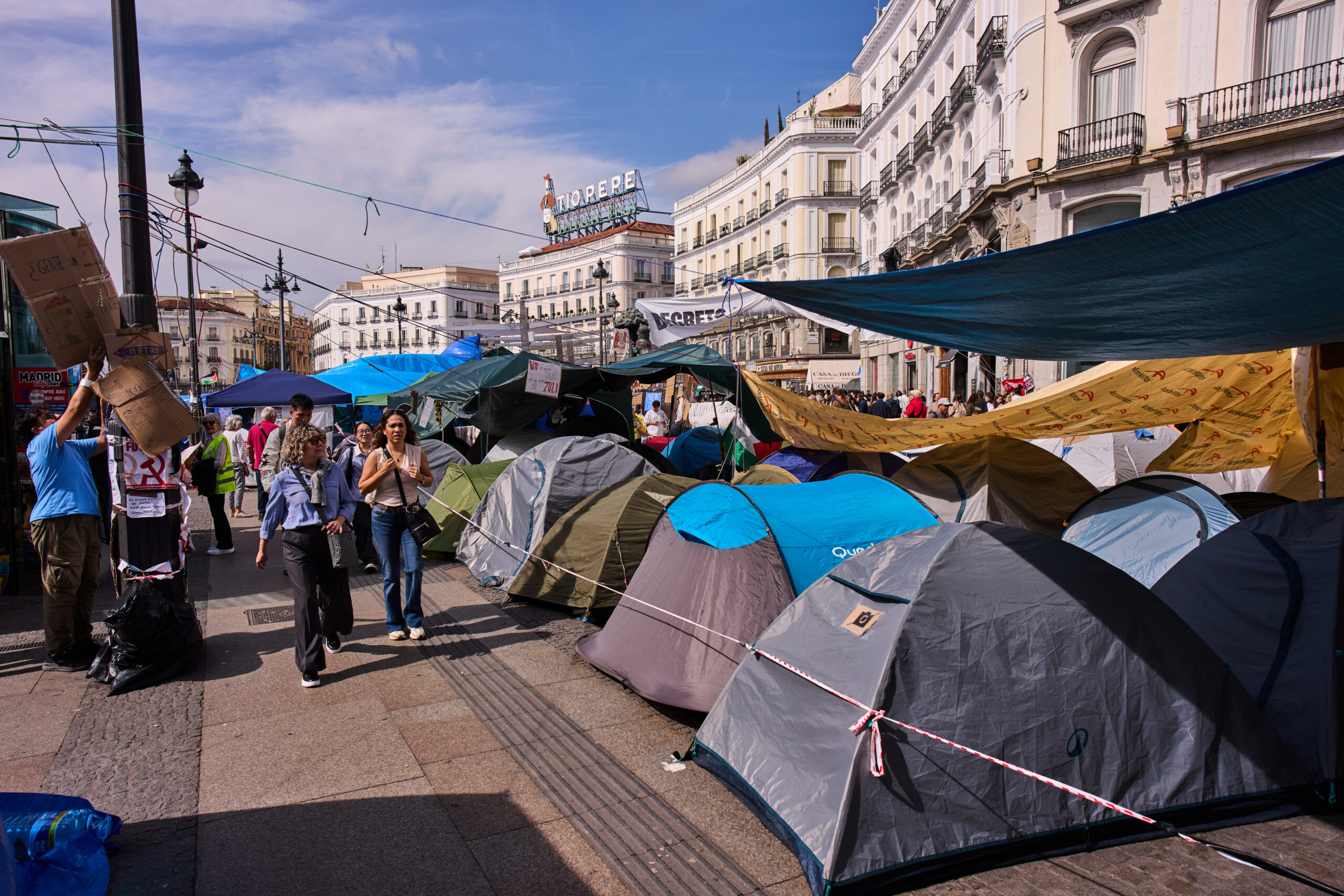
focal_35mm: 24
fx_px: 896
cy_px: 448
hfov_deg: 73.7
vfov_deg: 53.1
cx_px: 672
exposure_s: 1/800
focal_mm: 24
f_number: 7.1
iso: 80
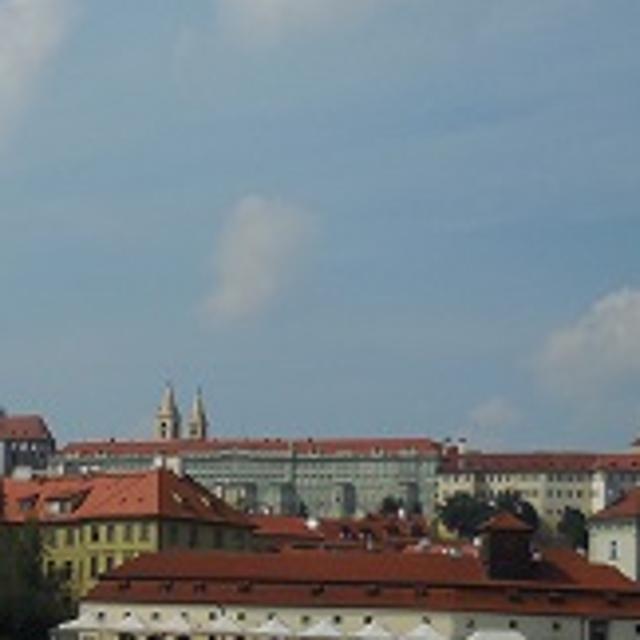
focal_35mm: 125
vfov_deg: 13.9
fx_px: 2615
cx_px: -138
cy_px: 409
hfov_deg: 13.5
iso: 125
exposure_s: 1/1000
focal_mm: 7
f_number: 7.8
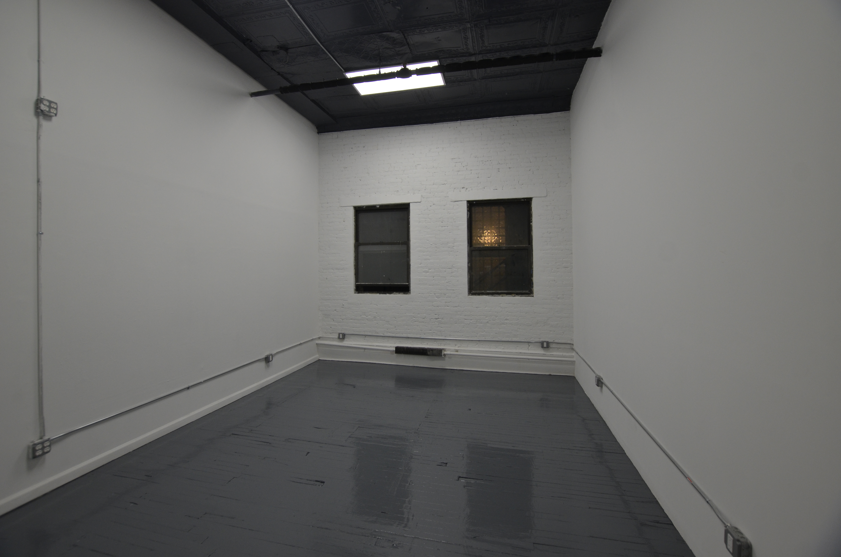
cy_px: 278
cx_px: 420
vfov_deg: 77.1
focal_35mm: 15
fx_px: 350
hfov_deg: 100.5
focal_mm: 10
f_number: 5
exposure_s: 1/100
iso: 400
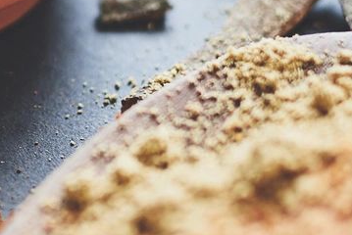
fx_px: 2887
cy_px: -153
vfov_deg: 4.6
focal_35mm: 295
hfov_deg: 6.9
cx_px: -170
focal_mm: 50
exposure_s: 1/160
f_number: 2
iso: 200
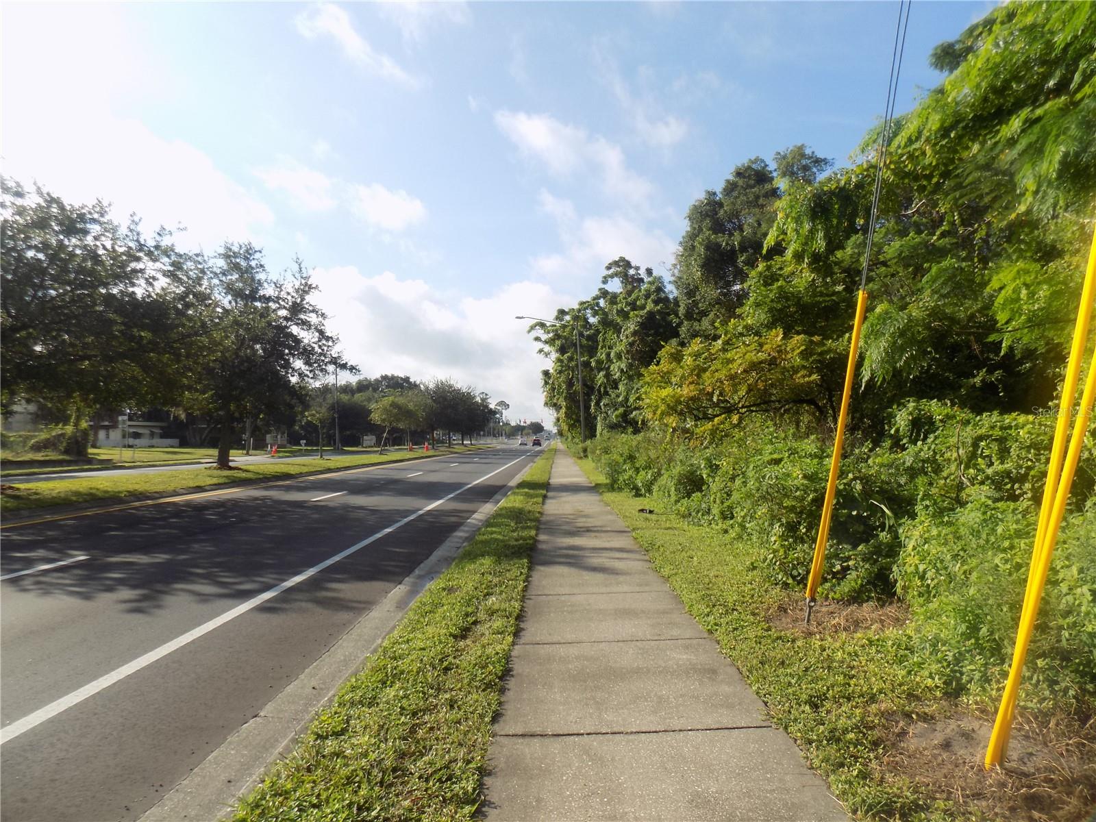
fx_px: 728
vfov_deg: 58.9
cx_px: 548
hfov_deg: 73.9
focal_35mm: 23
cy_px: 411
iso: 80
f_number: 3.1
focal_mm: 4
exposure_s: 1/800
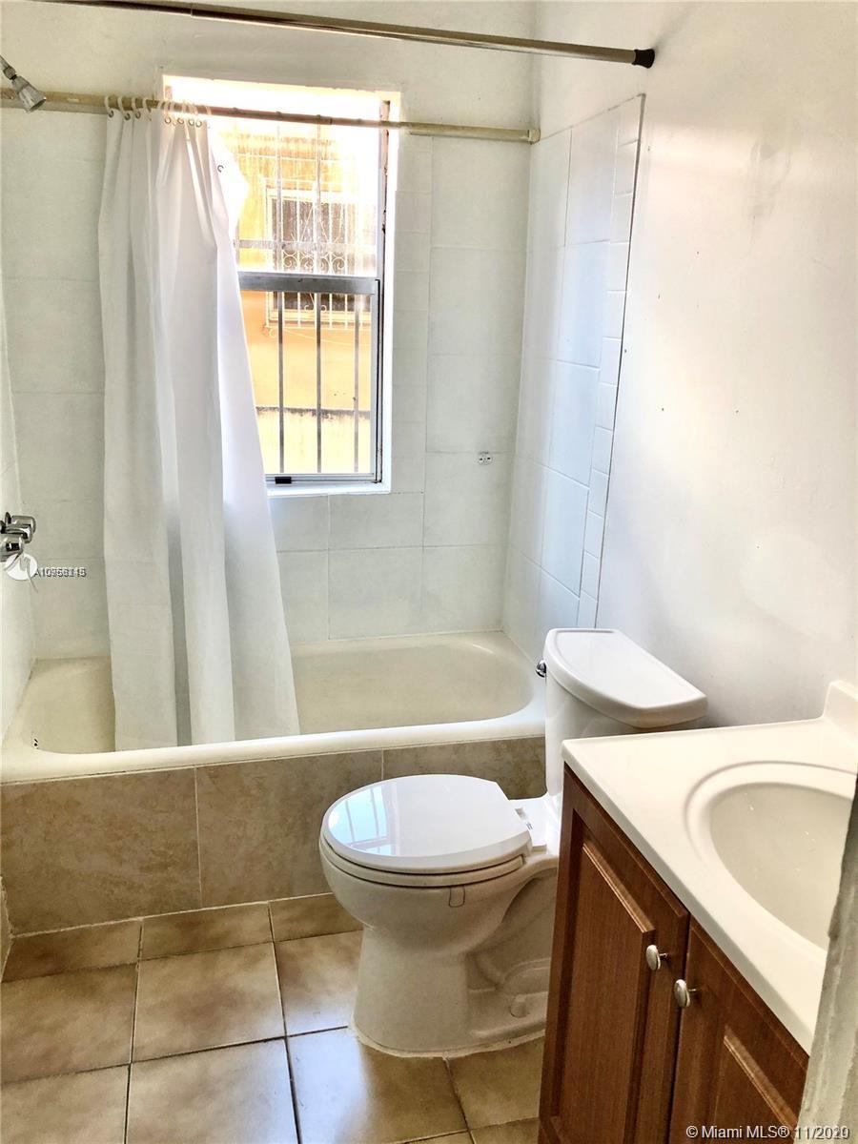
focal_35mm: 28
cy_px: 572
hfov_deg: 49.7
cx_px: 429
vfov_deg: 63.4
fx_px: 925
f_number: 1.8
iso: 25
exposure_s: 1/40
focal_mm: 3.99
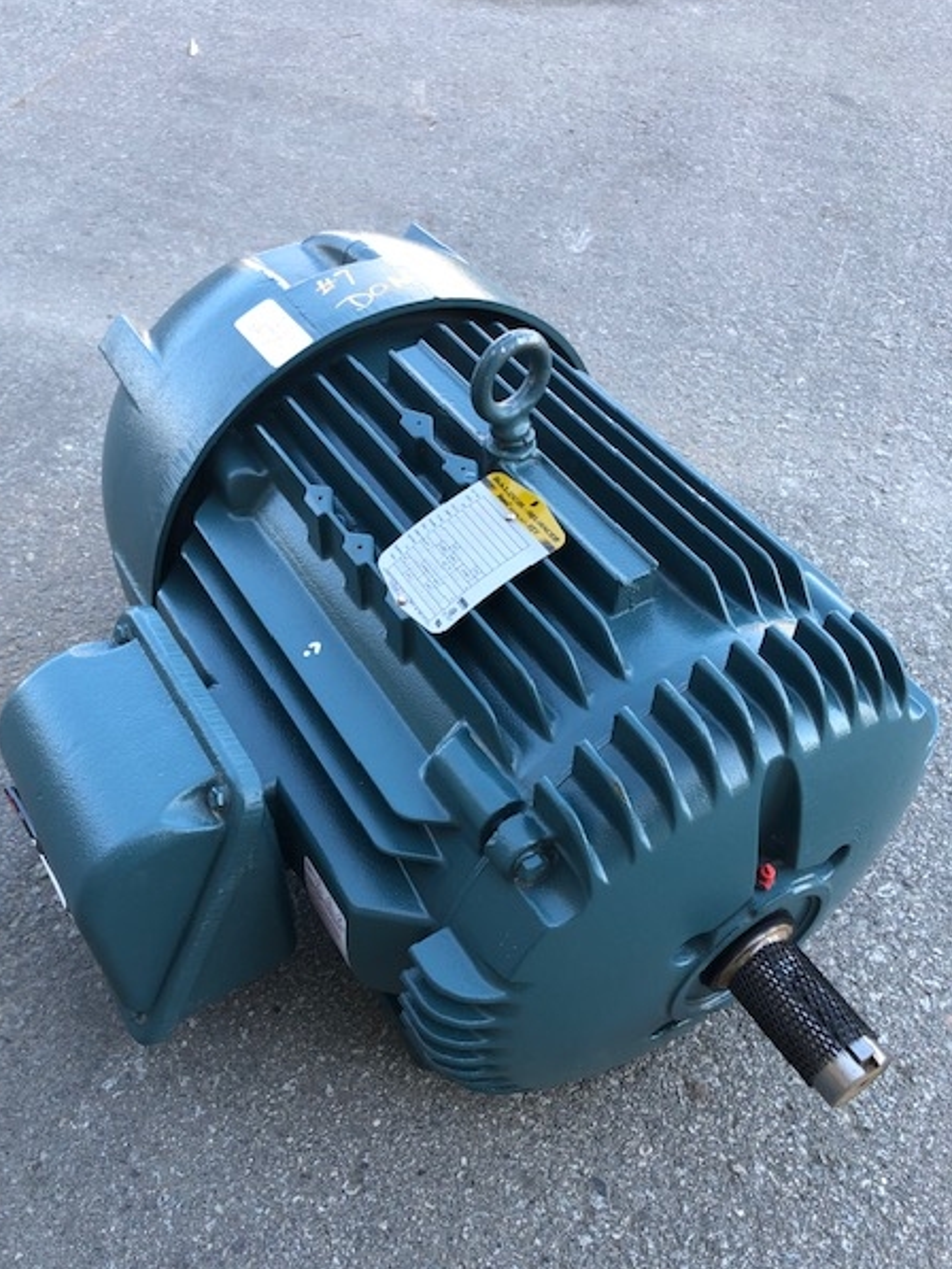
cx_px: 444
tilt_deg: -50.5
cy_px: 674
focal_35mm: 30
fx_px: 1100
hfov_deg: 46.8
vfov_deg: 59.9
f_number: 1.8
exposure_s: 1/120
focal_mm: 4
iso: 25
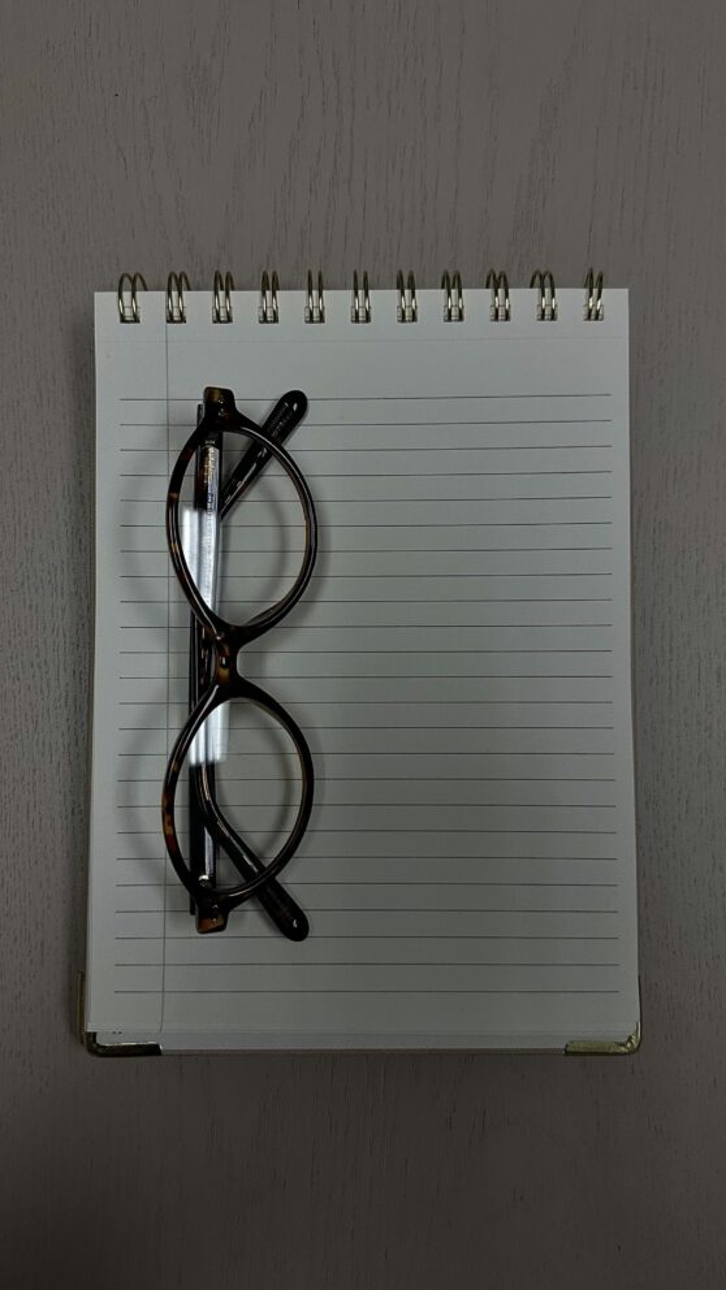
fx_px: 924
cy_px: 648
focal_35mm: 27
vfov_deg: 69.9
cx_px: 343
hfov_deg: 42.9
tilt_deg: -87.5
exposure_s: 1/561
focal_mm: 6.86
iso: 80
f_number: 1.78
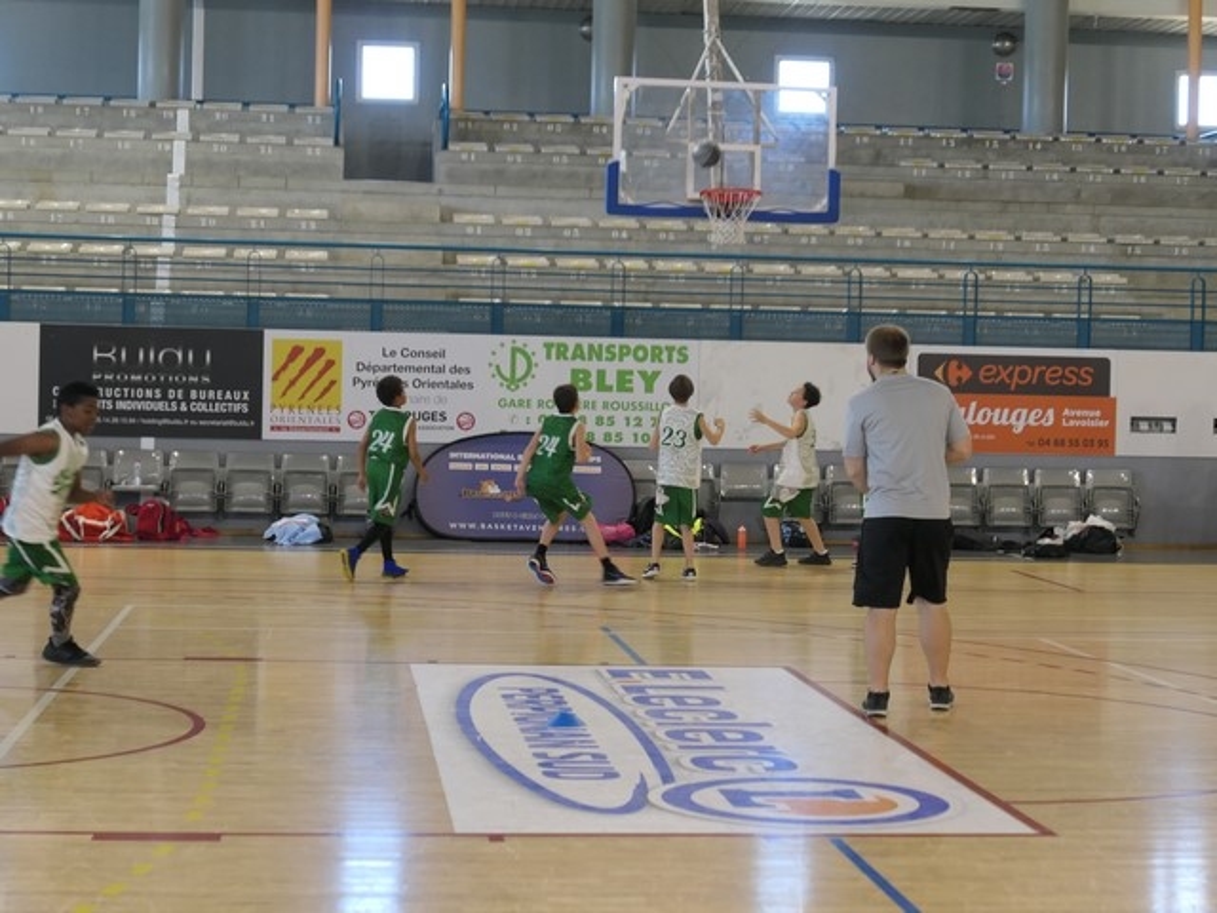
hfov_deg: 26.3
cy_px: 456
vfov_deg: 19.9
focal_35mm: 74
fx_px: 2602
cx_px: 608
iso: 800
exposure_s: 1/125
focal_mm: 25.1
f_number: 2.8
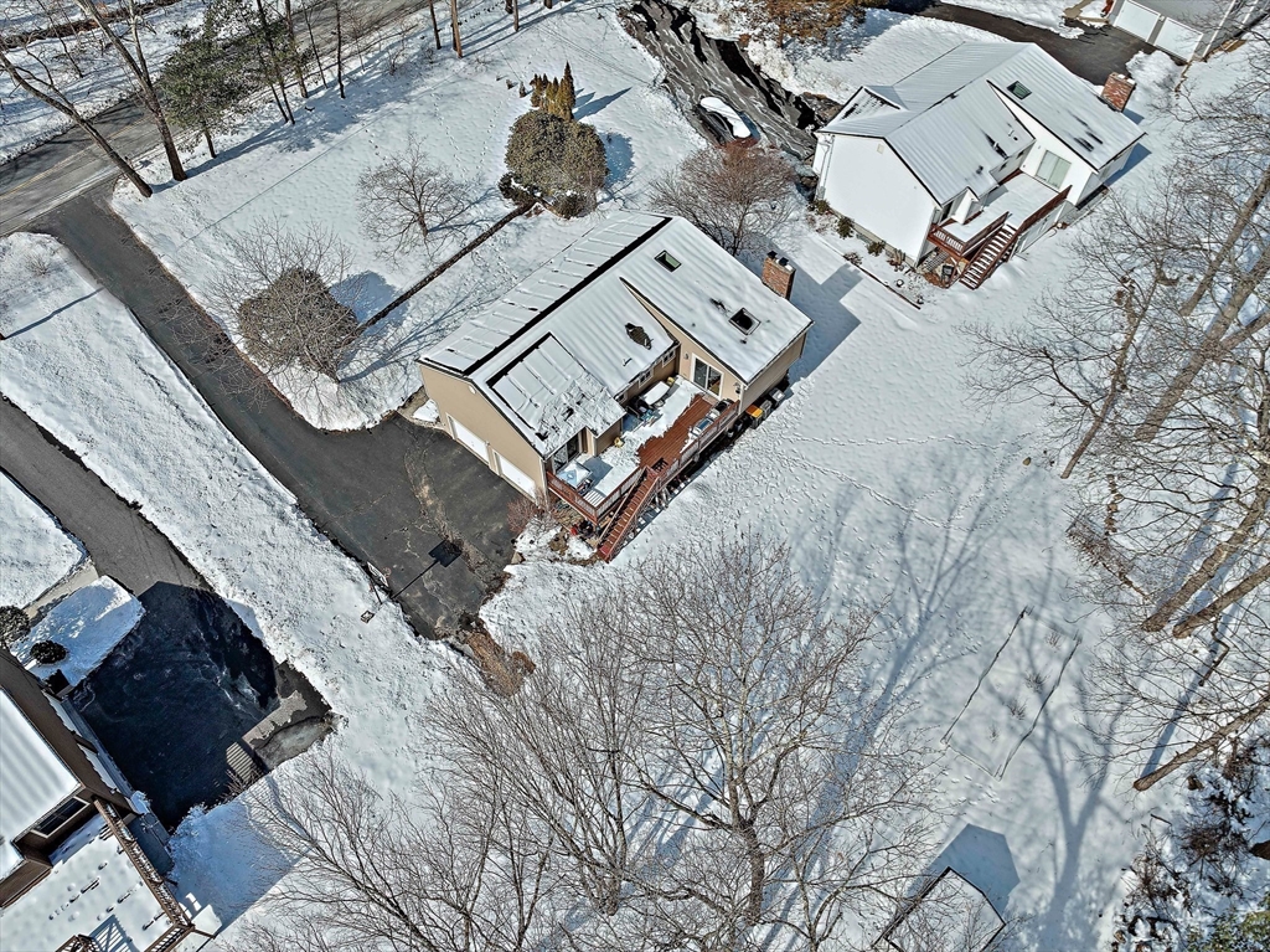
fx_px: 880
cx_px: 635
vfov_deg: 56.8
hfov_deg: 71.6
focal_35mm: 24
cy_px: 476
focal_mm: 12.29
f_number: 2.8
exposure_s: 1/1250
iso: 100
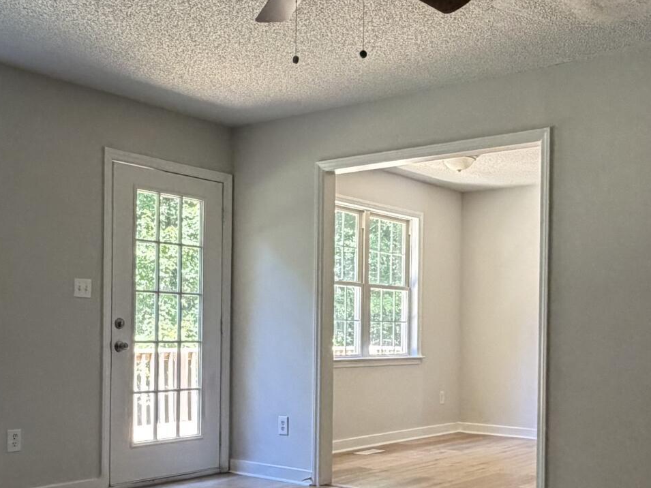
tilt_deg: -0.2
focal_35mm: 44
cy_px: 339
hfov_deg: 42.8
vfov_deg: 32.5
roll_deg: -0.2
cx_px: 382
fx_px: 827
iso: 320
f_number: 2.2
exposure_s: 1/104
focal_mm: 2.22
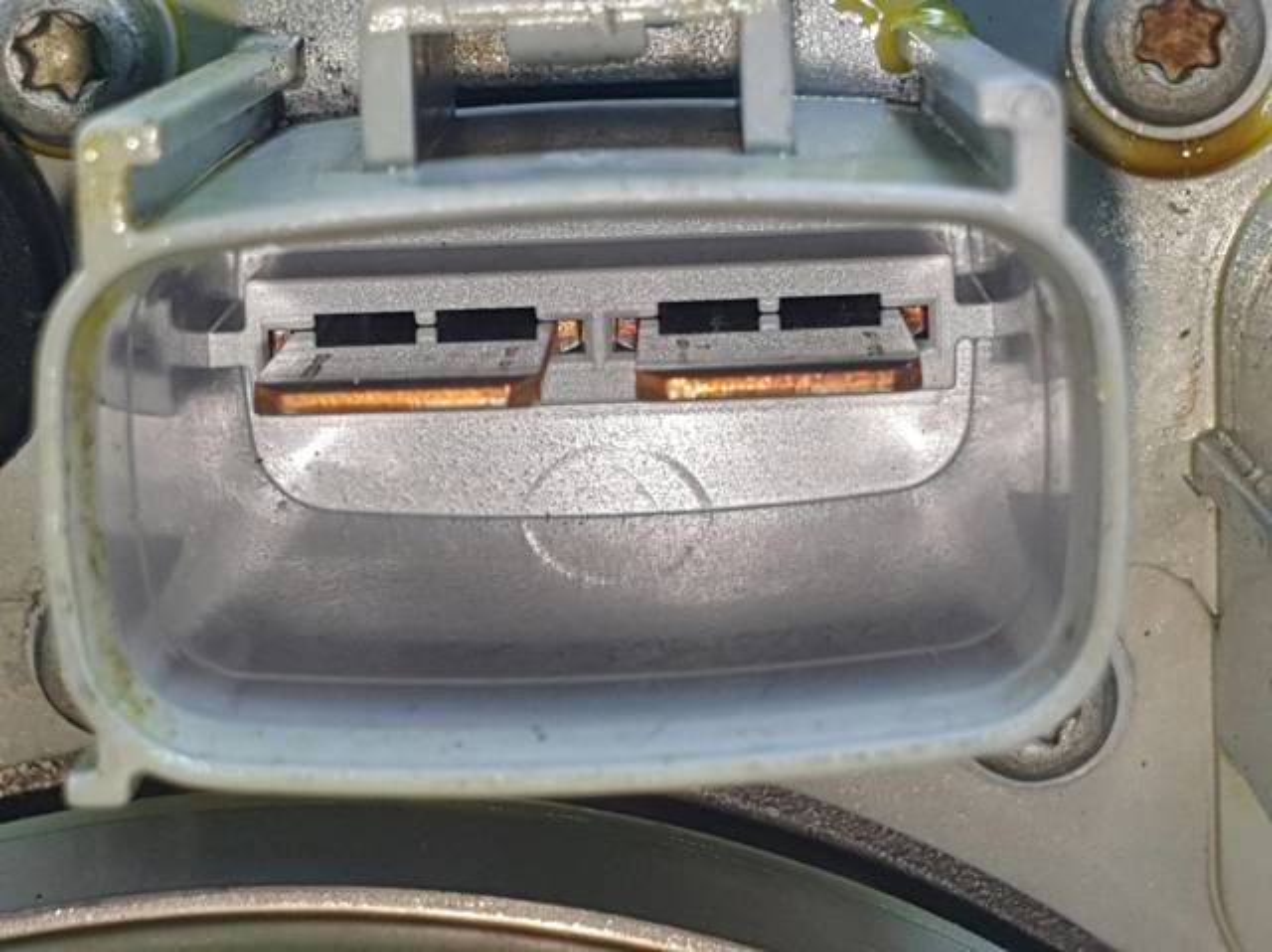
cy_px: 476
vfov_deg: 53.0
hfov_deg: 67.3
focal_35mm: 26
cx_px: 636
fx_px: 955
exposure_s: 1/135
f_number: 2.4
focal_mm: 4.3
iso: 50
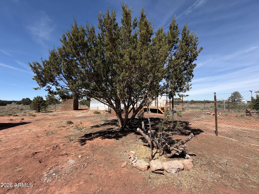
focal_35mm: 14
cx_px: 130
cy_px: 97
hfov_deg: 102.1
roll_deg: +0.6
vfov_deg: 85.7
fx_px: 105
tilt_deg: +3.0
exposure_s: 1/770
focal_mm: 2.22
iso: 25
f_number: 2.2
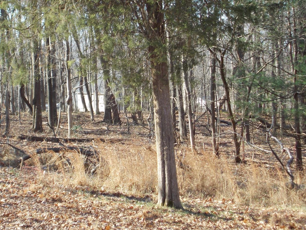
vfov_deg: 15.5
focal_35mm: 95
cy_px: 60
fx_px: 840
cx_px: 124
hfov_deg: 20.6
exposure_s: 1/80
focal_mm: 10.3
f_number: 4.9
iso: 80
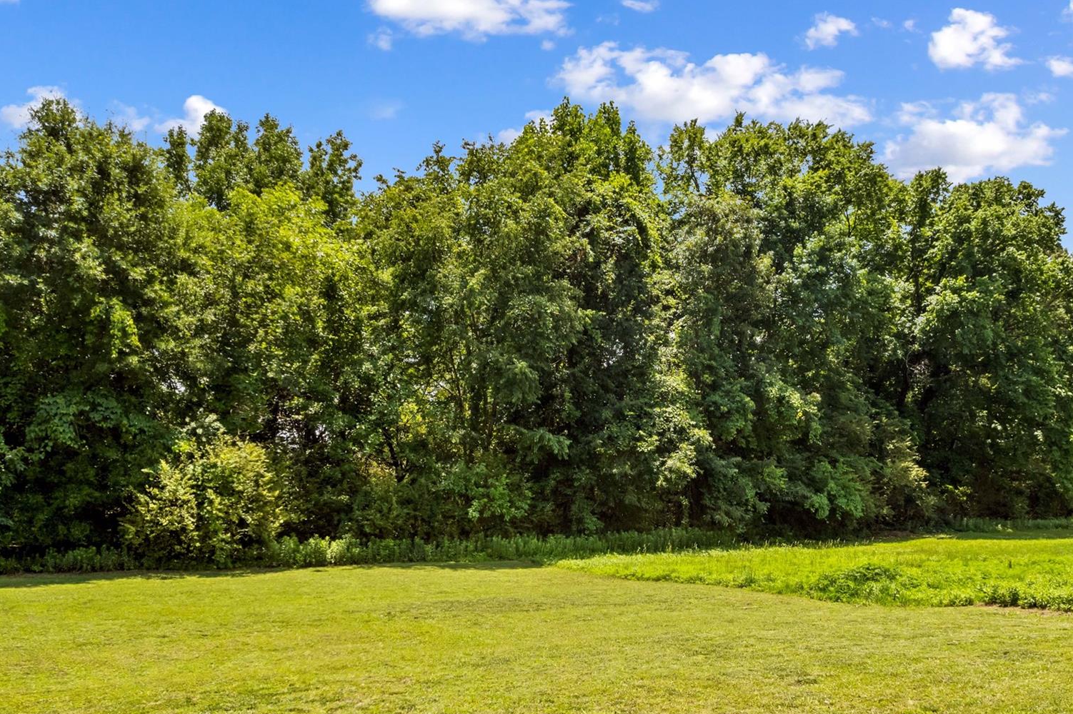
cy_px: 440
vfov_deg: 43.3
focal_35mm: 30
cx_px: 639
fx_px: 894
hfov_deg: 61.5
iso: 100
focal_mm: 8.38
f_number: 2.8
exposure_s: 1/1250
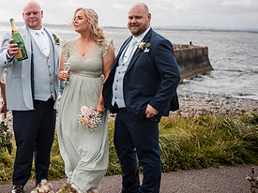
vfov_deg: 20.5
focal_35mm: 71
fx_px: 529
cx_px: -9
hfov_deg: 25.8
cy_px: 48
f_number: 1.8
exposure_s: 1/4000
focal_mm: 35
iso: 100
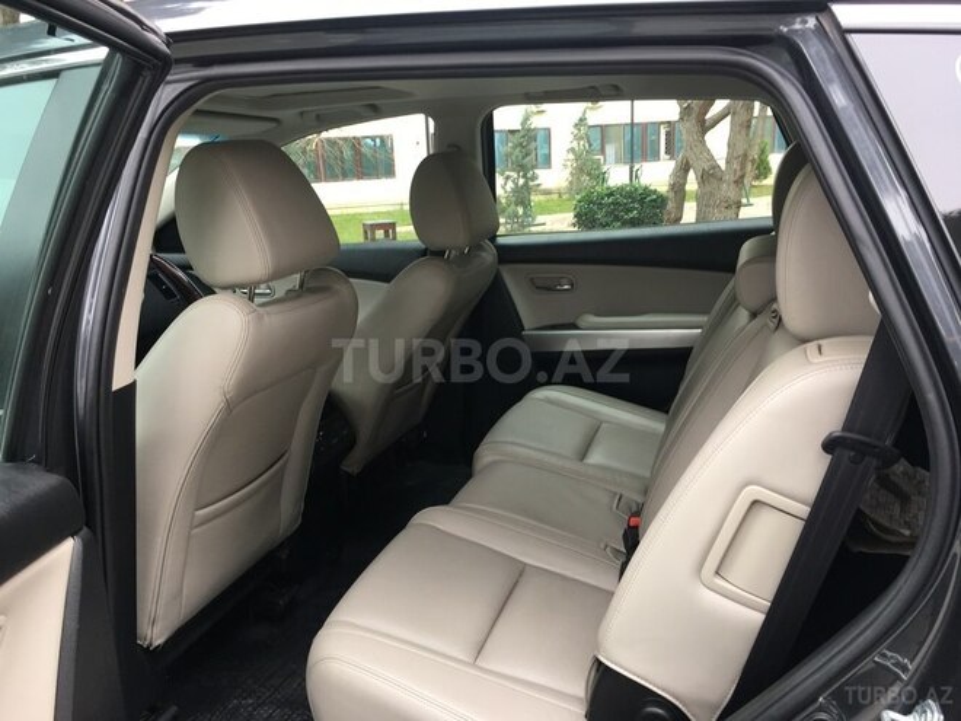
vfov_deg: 48.2
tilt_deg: -12.5
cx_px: 480
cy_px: 360
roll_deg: +3.1
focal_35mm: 29
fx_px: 805
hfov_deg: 61.7
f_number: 2.2
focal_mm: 4.15
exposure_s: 1/50
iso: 32
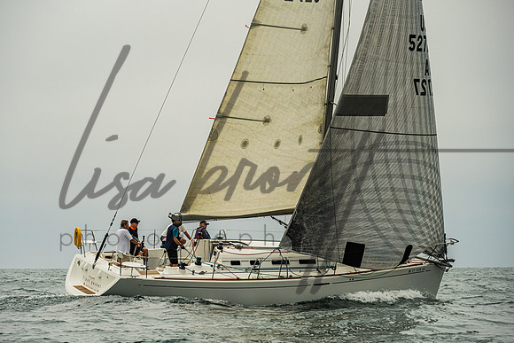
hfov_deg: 12.6
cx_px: 239
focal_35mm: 163
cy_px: 183
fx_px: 2326
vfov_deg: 8.4
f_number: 6.3
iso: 400
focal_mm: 145
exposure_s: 1/2500
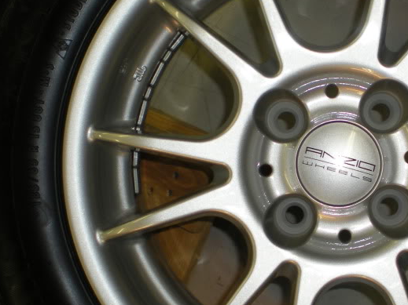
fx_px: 884
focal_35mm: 75
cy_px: 152
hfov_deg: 25.6
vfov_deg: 19.6
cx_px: 323
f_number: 3.1
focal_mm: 6.3
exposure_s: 1/37.8
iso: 64
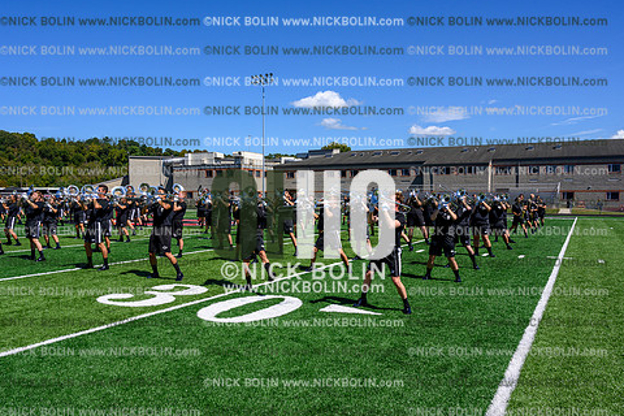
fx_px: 503
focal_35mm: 29
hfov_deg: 63.6
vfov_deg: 44.9
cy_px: 232
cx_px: 303
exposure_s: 1/640
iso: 160
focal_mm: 24
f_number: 8
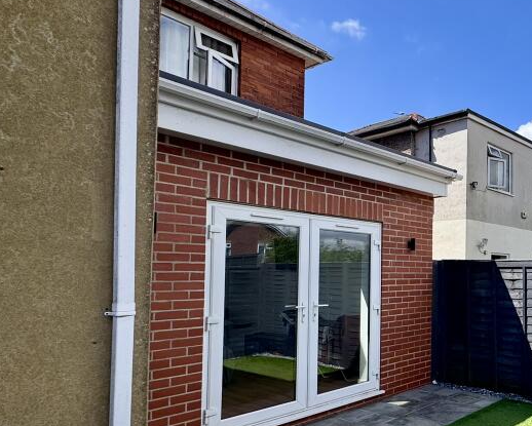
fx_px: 425
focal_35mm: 27
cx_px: 521
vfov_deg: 52.7
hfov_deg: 52.3
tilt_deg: +1.6
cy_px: 264
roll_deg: -0.1
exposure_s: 1/1748
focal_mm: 2.22
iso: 50
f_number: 2.2
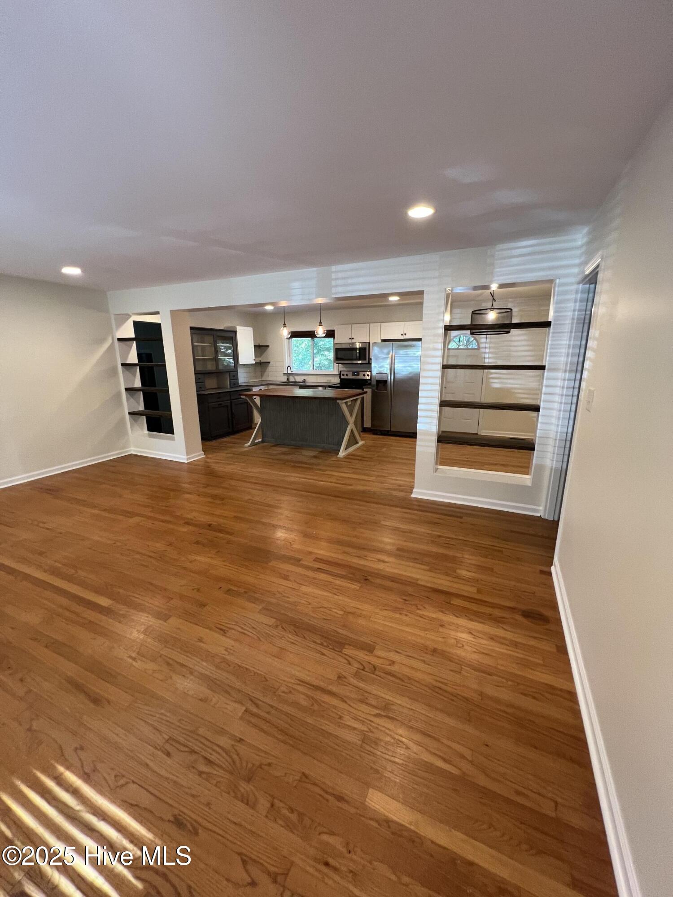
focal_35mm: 13
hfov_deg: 89.9
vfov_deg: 106.2
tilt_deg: -12.6
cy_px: 448
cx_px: 336
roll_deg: +0.7
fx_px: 337
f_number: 1.8
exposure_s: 1/60
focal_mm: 1.57
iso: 200
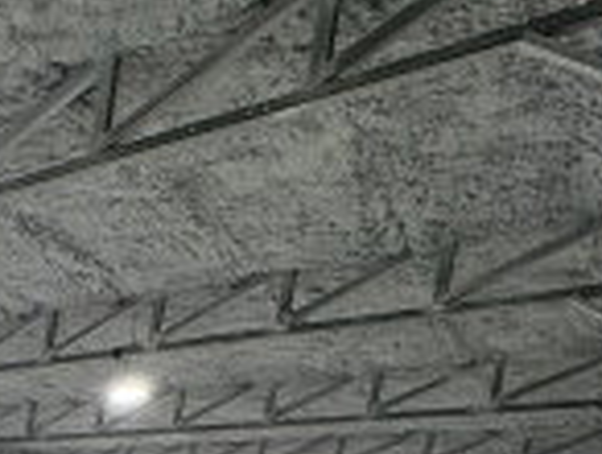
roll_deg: -0.2
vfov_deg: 23.5
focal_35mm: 49
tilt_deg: -0.4
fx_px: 854
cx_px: -260
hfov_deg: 28.3
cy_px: 689
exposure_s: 1/120
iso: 200
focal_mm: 2.22
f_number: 2.2
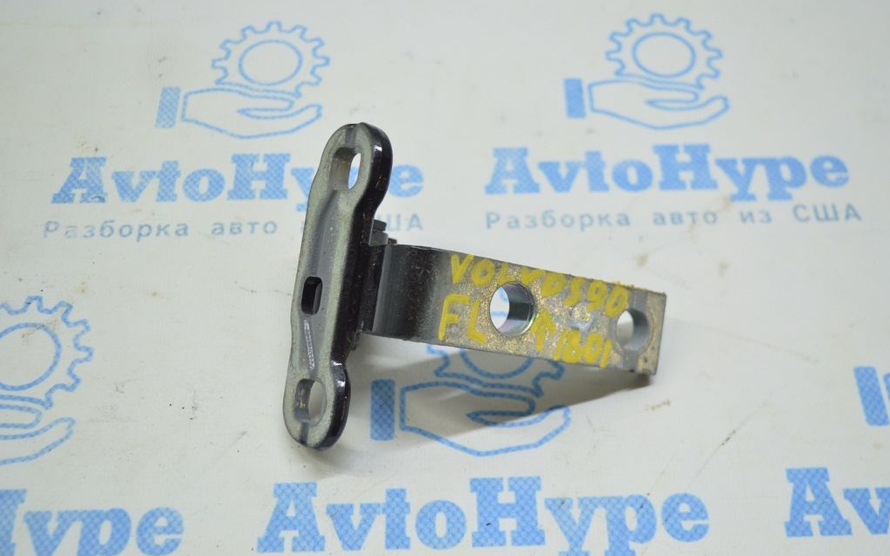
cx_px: 446
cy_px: 286
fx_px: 1043
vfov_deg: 29.9
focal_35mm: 43
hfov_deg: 46.2
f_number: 4.2
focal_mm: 28
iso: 400
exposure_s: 1/40
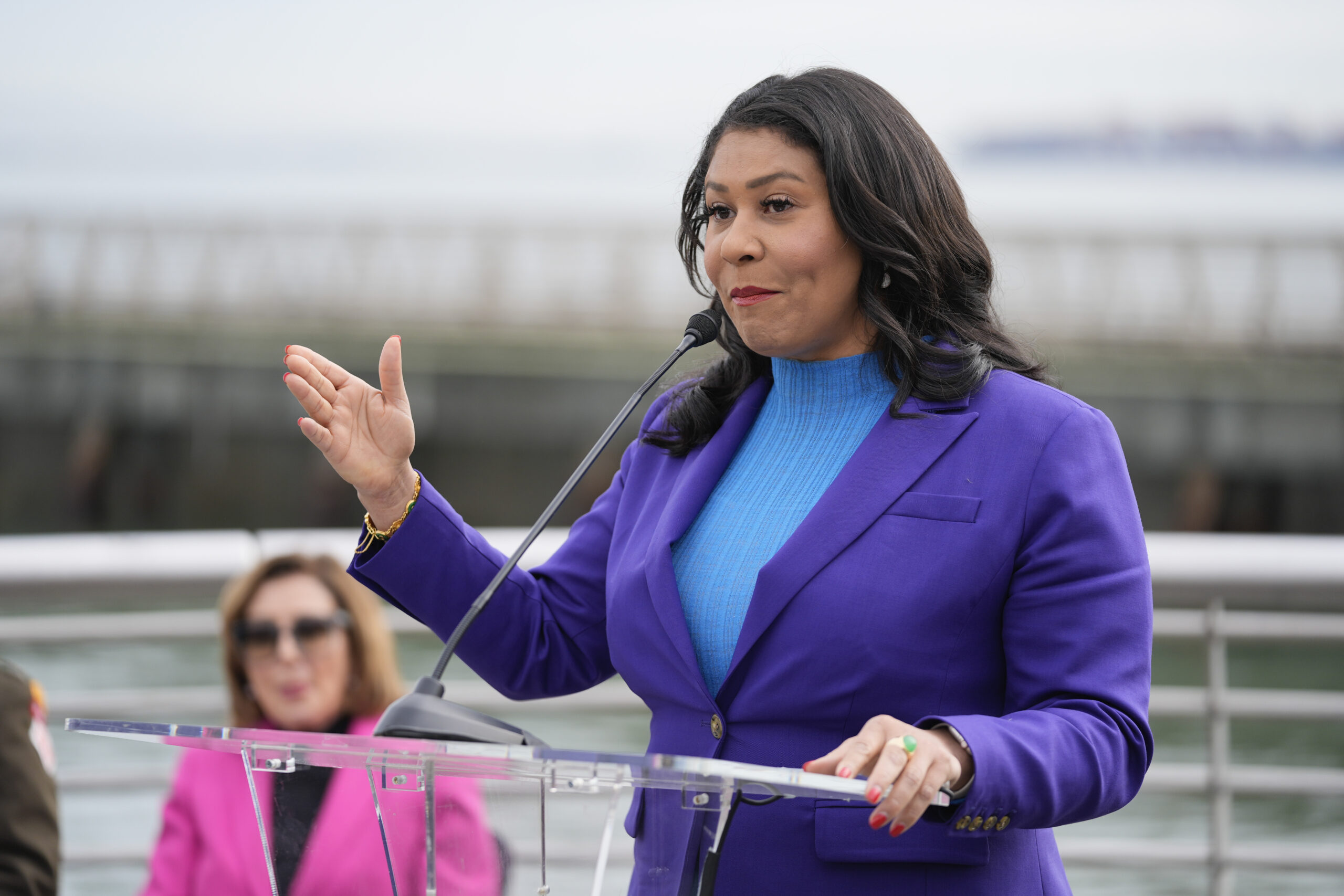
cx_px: 672
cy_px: 448
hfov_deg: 15.1
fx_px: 5077
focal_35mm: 136
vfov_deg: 10.1
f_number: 2.8
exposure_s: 1/2500
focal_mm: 136
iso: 250
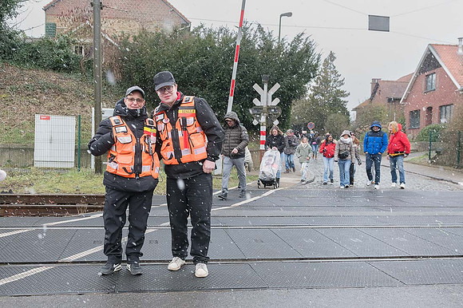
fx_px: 445
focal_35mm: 35
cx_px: 213
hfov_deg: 54.9
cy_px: 168
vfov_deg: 38.2
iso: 1600
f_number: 5.6
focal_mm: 28
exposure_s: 1/160
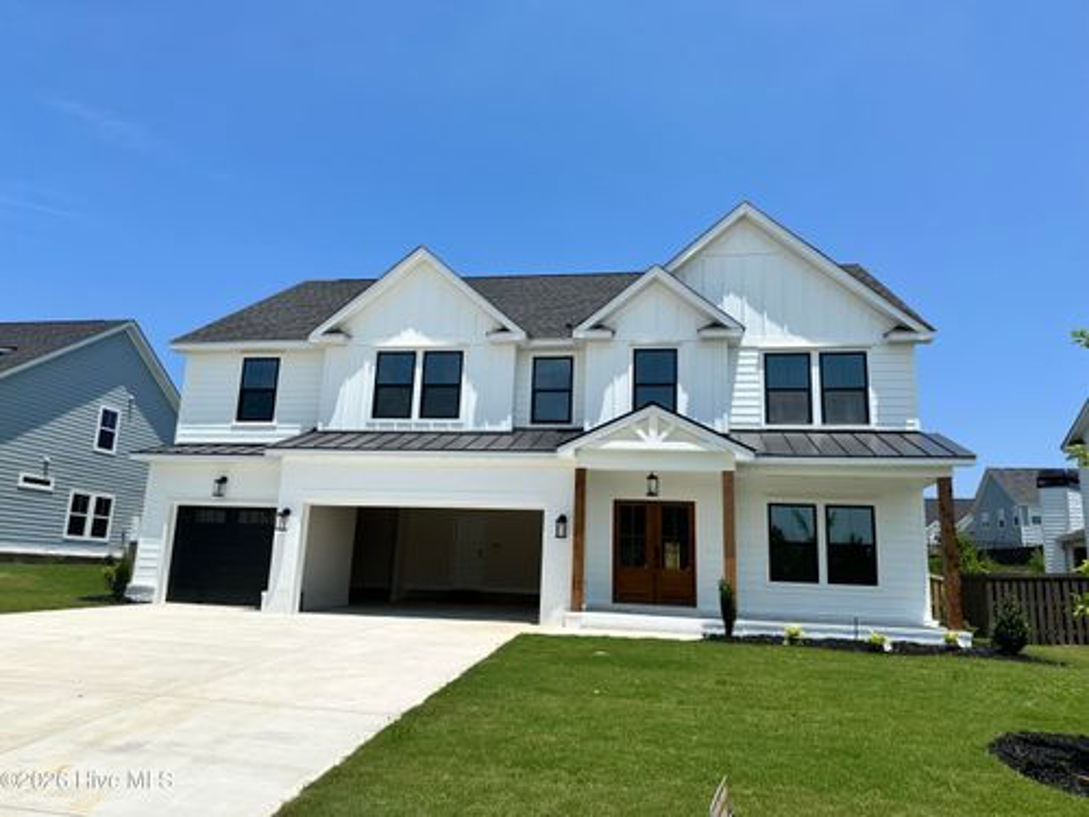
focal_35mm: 24
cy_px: 408
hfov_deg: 71.6
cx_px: 544
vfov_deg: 56.8
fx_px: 755
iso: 80
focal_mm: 6.86
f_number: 1.78
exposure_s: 1/7042
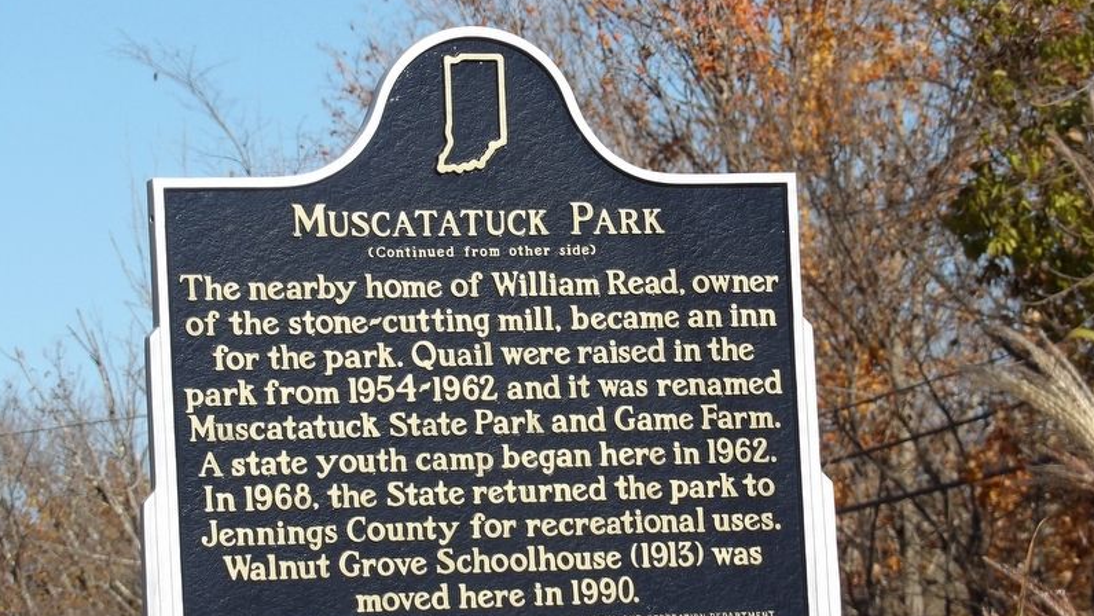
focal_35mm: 243
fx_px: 7050
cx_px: 548
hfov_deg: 8.9
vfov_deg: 5.0
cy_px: 359
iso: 100
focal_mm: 39.8
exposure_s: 1/474
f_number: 4.5
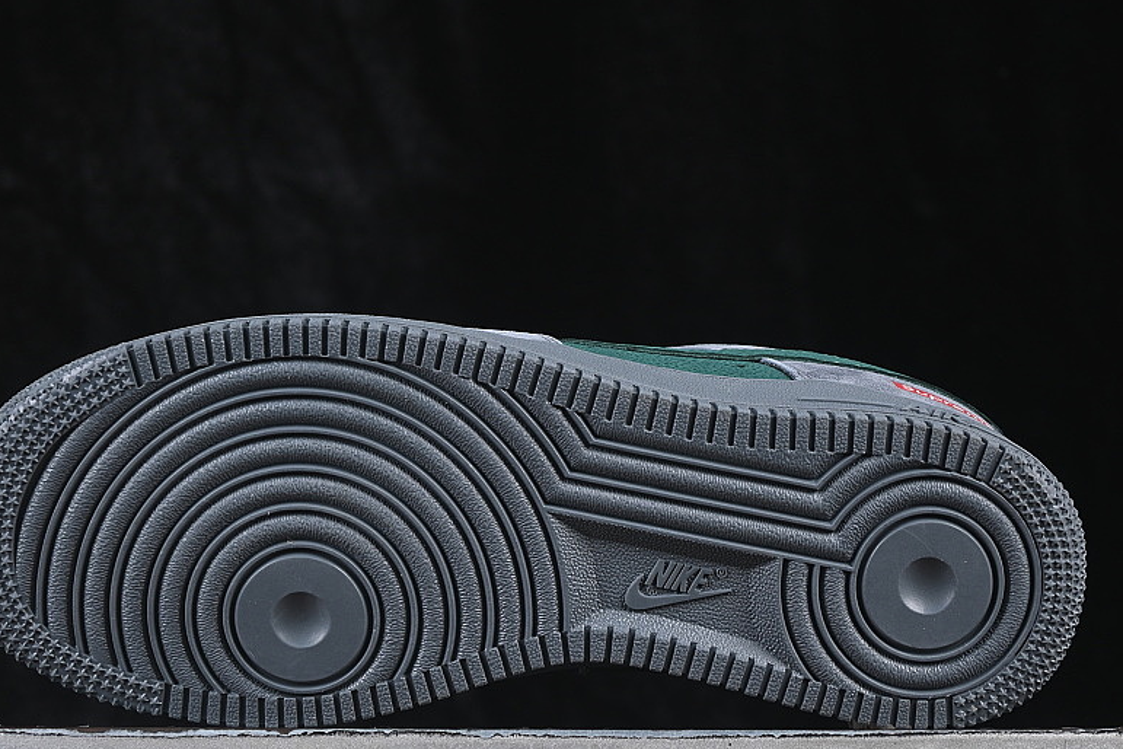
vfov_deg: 13.0
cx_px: 523
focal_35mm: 105
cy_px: 399
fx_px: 3275
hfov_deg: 19.5
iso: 160
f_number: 6.3
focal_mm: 50
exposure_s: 1/60
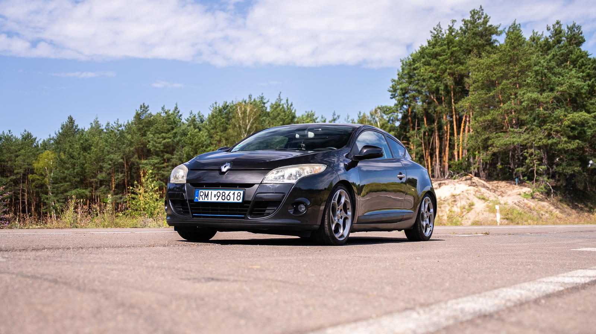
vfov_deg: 21.7
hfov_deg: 37.8
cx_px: 326
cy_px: 176
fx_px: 870
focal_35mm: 55
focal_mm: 47.6
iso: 100
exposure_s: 1/500
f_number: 2.8
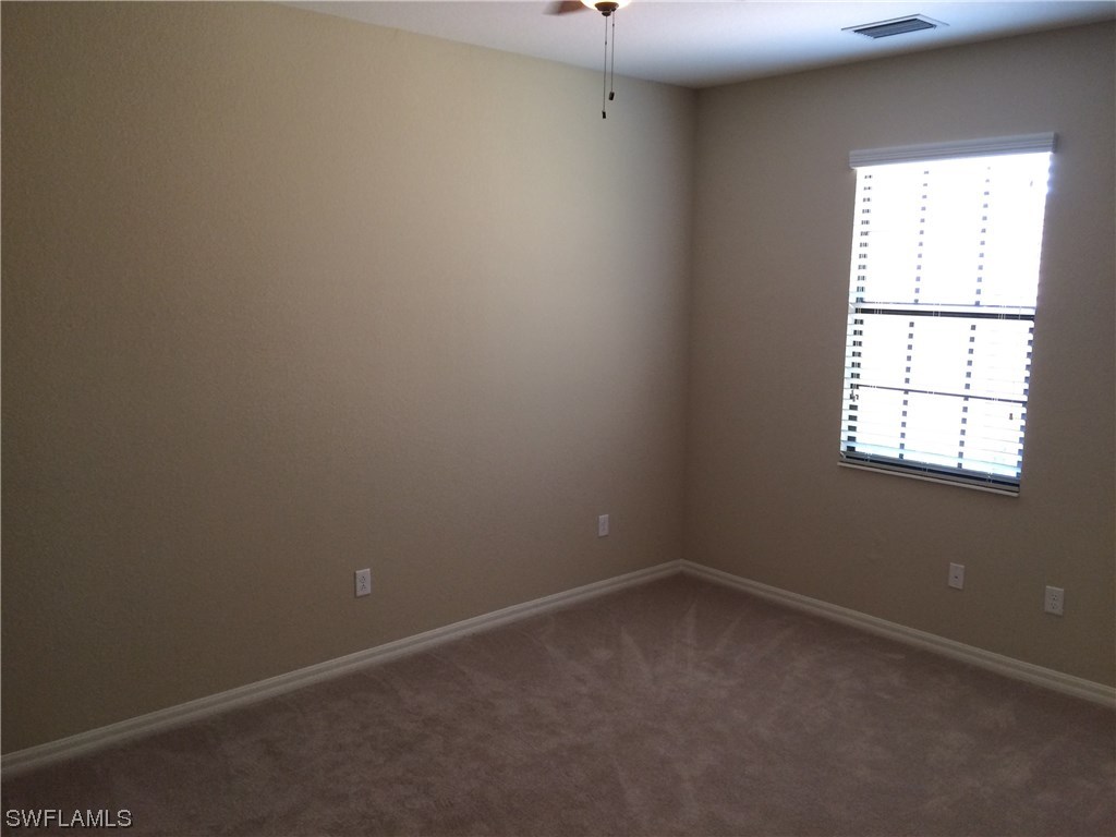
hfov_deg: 61.7
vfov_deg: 48.2
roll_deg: +0.0
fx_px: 935
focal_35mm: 29
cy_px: 418
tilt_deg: -9.9
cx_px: 558
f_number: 2.2
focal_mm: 4.15
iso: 40
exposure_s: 1/30
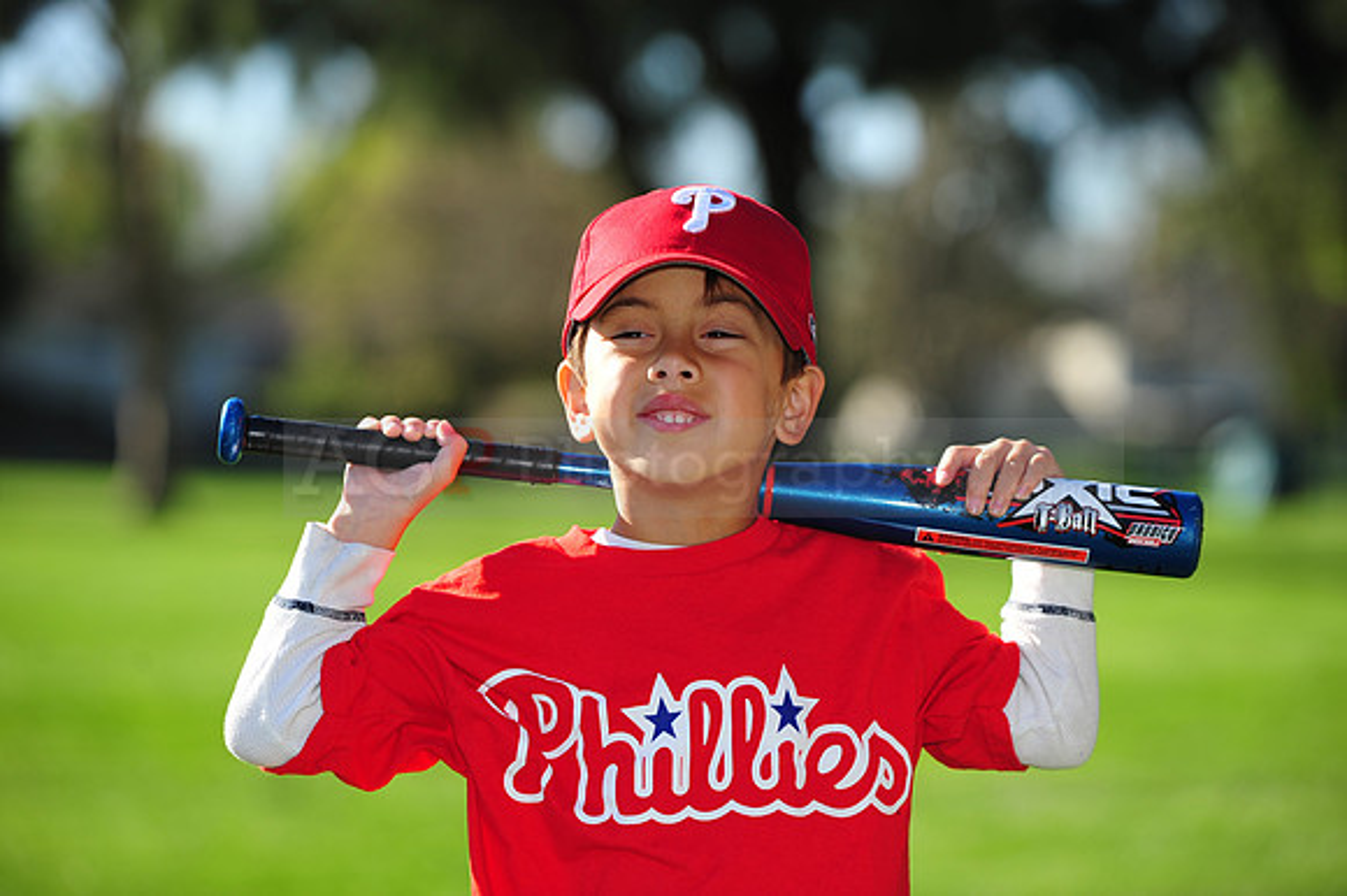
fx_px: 5796
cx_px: 674
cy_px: 448
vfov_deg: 8.8
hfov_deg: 13.3
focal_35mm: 155
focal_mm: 155
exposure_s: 1/1000
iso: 200
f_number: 4.5
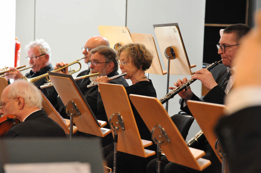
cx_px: 130
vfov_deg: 7.4
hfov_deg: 11.1
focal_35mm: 185
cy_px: 86
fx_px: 1340
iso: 6400
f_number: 8
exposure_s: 1/250
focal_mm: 185
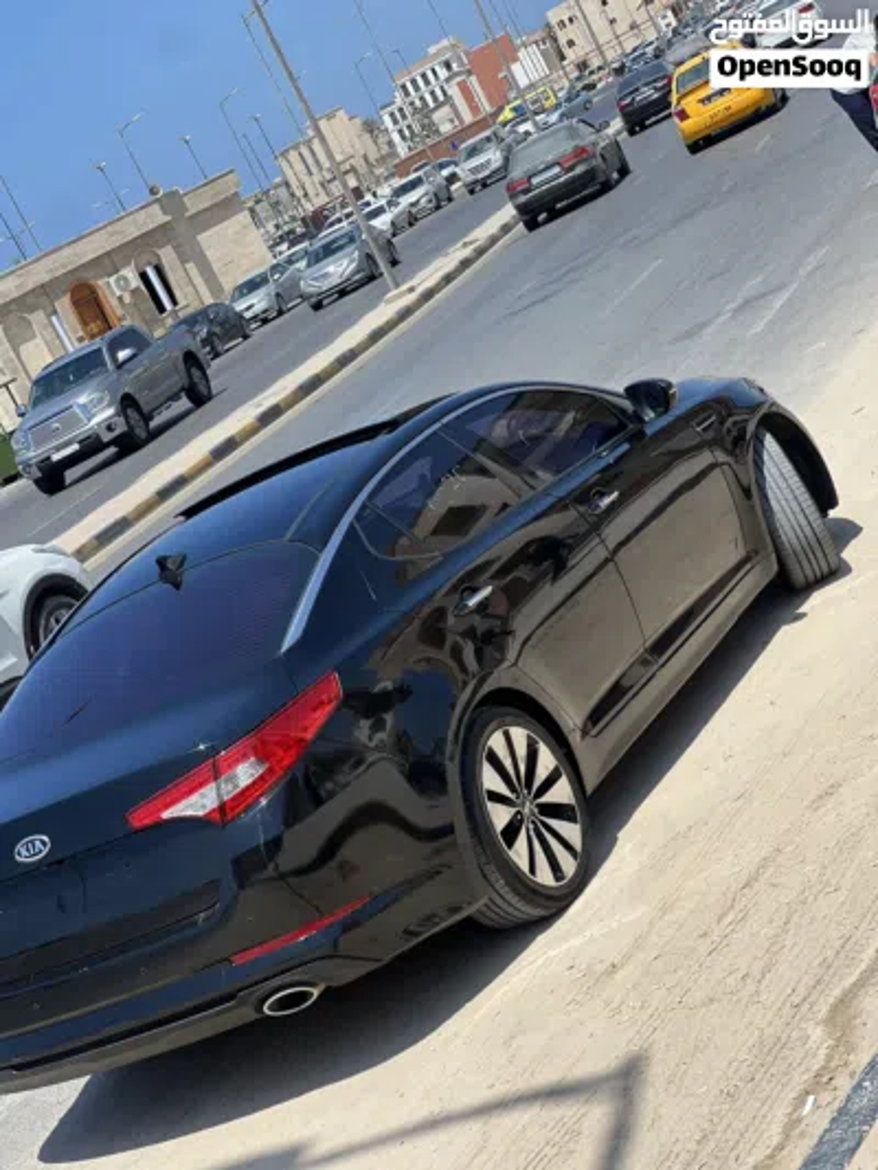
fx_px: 2603
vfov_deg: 25.3
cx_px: 439
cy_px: 585
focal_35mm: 77
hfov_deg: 19.1
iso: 32
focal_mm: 9
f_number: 2.8
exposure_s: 1/637
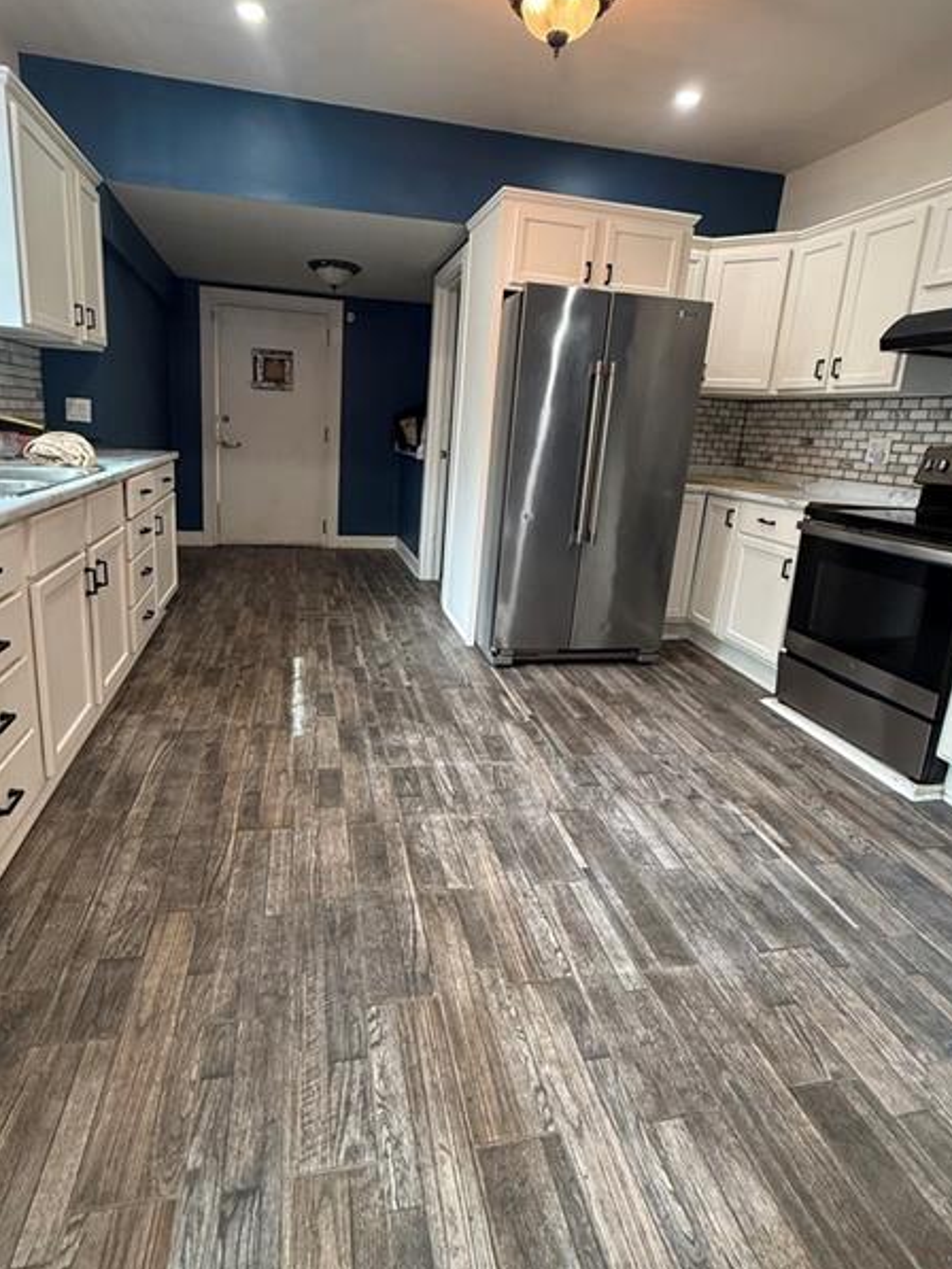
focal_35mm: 18
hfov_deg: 71.5
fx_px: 660
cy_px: 568
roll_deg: -3.2
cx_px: 438
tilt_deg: -12.5
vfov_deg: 87.4
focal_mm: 2.22
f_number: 2.2
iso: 320
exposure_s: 1/60
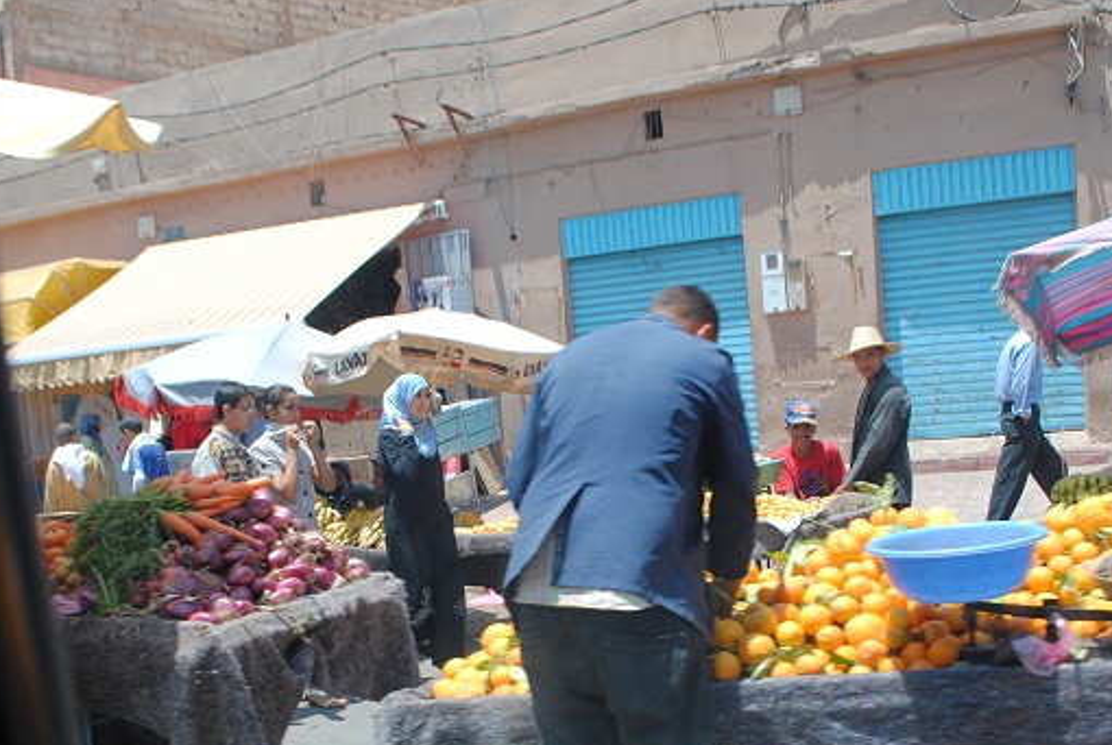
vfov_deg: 32.4
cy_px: 524
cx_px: 531
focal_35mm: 41
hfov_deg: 47.3
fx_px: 1269
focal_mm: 18
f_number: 7.1
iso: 100
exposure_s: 1/200
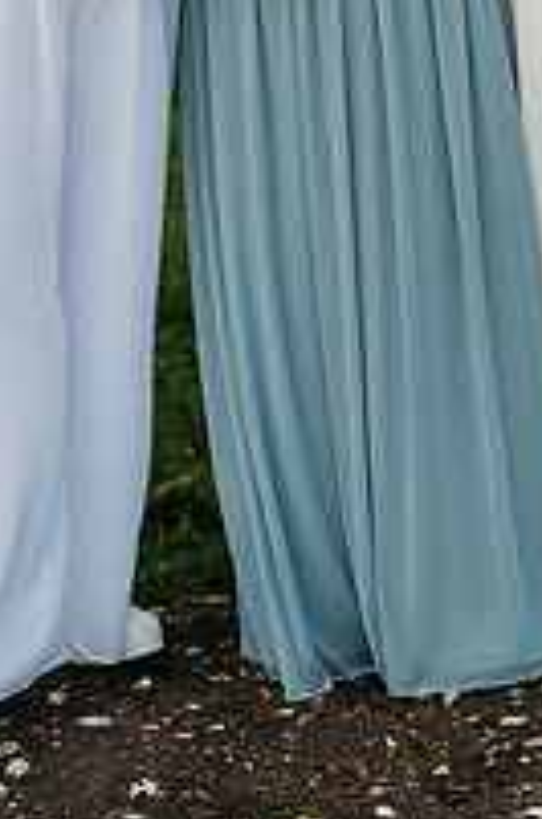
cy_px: -37
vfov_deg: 12.9
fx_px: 3564
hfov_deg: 8.7
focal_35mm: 157
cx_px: 410
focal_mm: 70
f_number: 4
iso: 100
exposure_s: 1/320
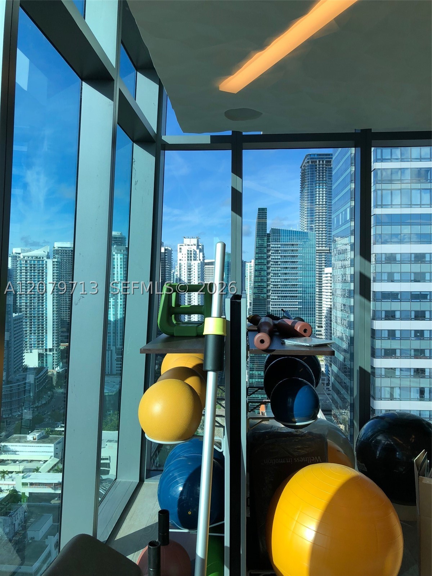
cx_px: 216
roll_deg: -0.5
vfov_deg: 61.7
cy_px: 288
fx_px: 483
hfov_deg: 48.2
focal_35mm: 29
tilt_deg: -1.0
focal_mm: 3.99
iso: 20
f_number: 1.8
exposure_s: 1/665
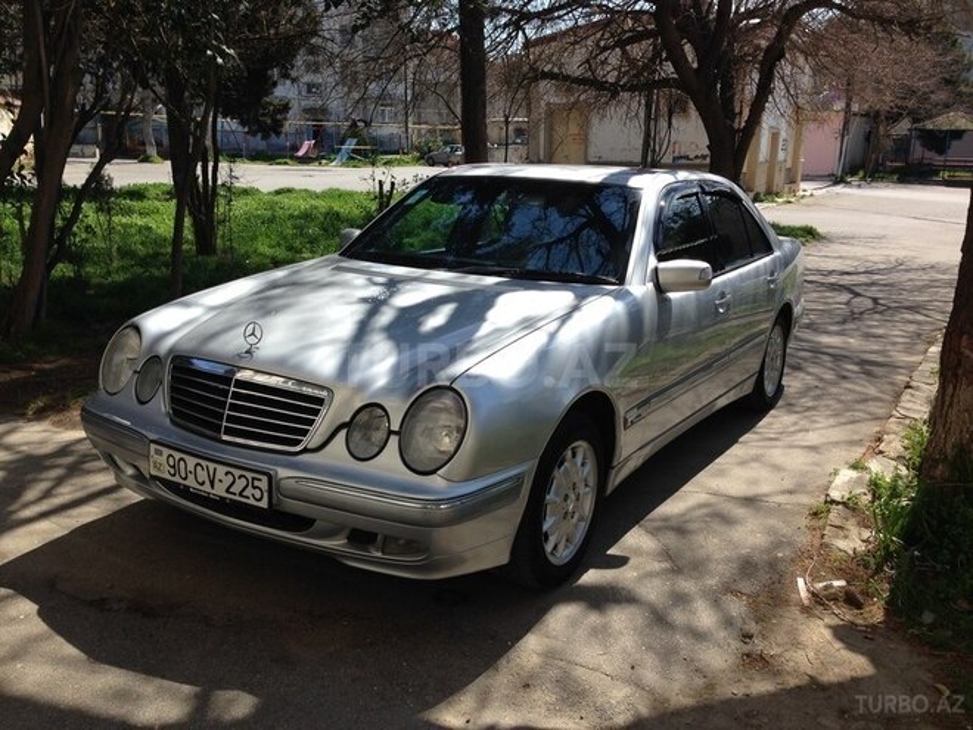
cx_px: 486
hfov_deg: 55.4
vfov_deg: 42.9
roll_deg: -1.7
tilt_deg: -14.0
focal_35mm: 33
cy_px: 365
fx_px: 928
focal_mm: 4.12
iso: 50
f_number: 2.4
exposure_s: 1/968
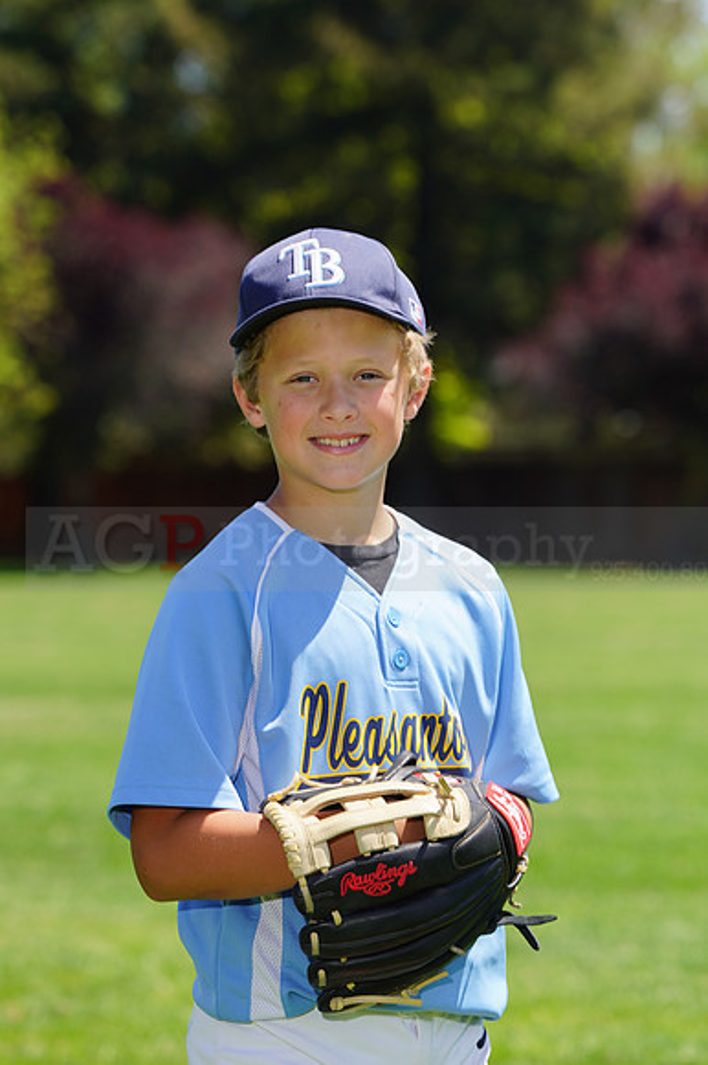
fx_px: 7117
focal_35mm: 241
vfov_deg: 8.5
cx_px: 354
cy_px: 532
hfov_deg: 5.7
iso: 100
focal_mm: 241
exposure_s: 1/160
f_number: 9
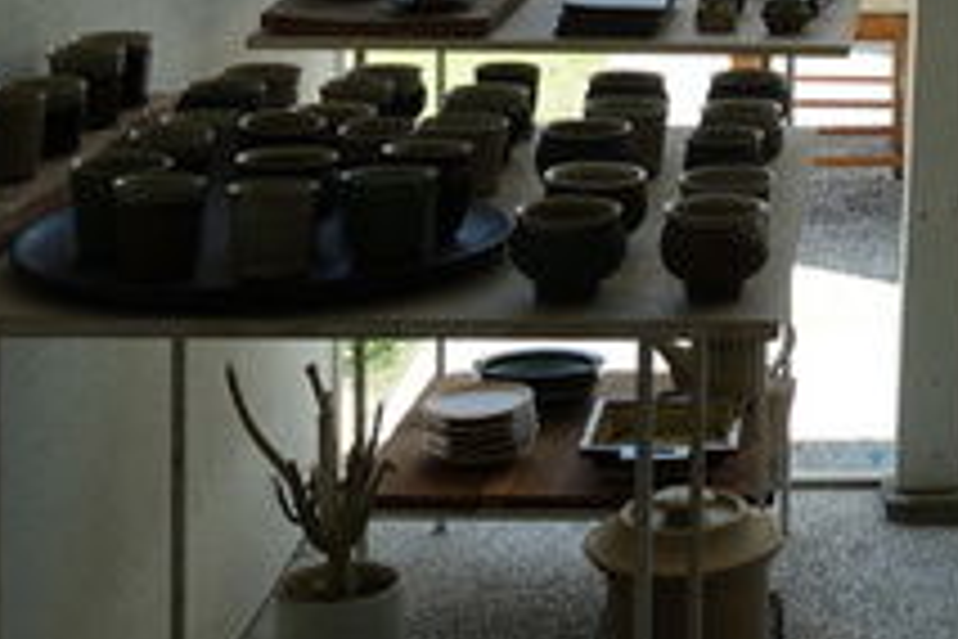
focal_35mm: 92
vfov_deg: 14.3
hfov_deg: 20.8
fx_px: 2448
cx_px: 1122
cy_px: -189
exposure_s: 1/250
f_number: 4
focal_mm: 8.8
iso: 125
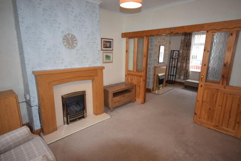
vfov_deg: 63.2
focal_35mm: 20
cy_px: 80
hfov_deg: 85.4
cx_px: 120
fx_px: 131
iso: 1250
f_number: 4.5
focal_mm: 13
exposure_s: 1/60
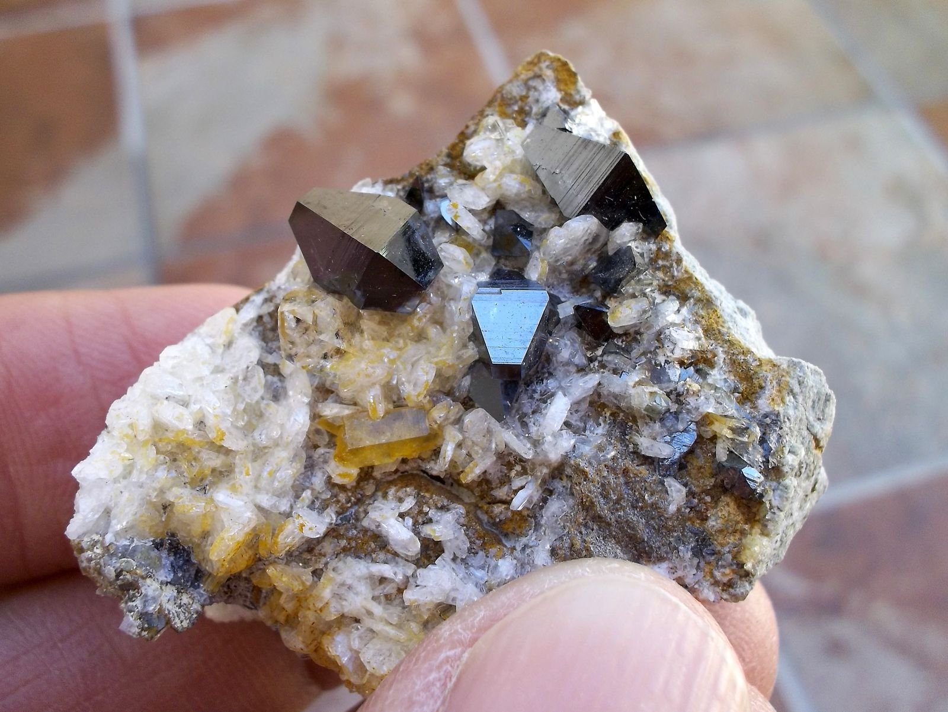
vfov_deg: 48.3
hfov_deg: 61.6
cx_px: 474
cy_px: 356
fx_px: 795
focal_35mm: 29
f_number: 3.3
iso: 80
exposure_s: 1/80
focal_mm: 4.1
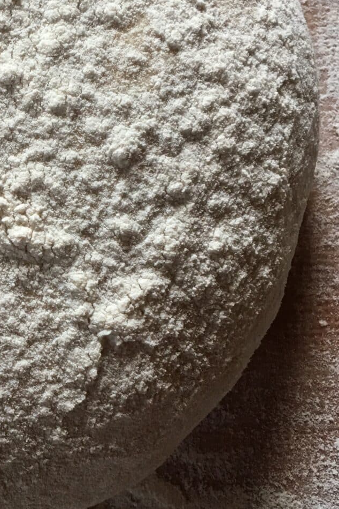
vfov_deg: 30.9
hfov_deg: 20.0
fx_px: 917
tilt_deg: -83.7
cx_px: -29
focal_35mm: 65
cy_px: 272
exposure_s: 1/33
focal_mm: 4.15
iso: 40
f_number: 2.2
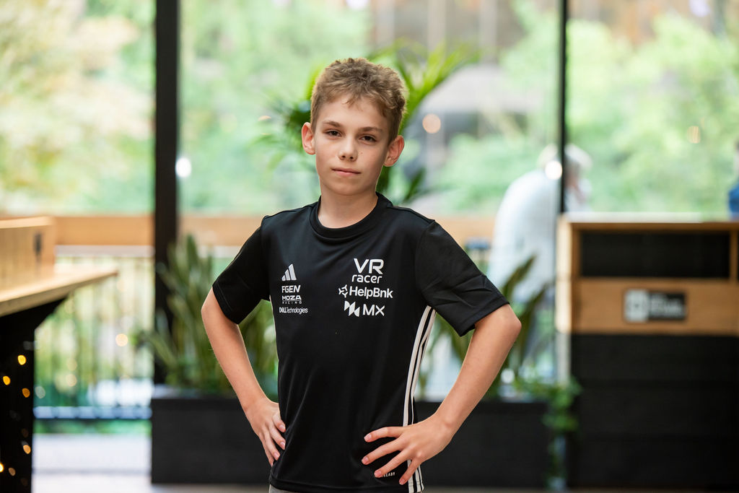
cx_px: 370
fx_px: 2566
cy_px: 246
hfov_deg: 16.4
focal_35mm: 125
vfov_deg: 11.0
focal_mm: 125
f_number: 3.2
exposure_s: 1/160
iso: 1000
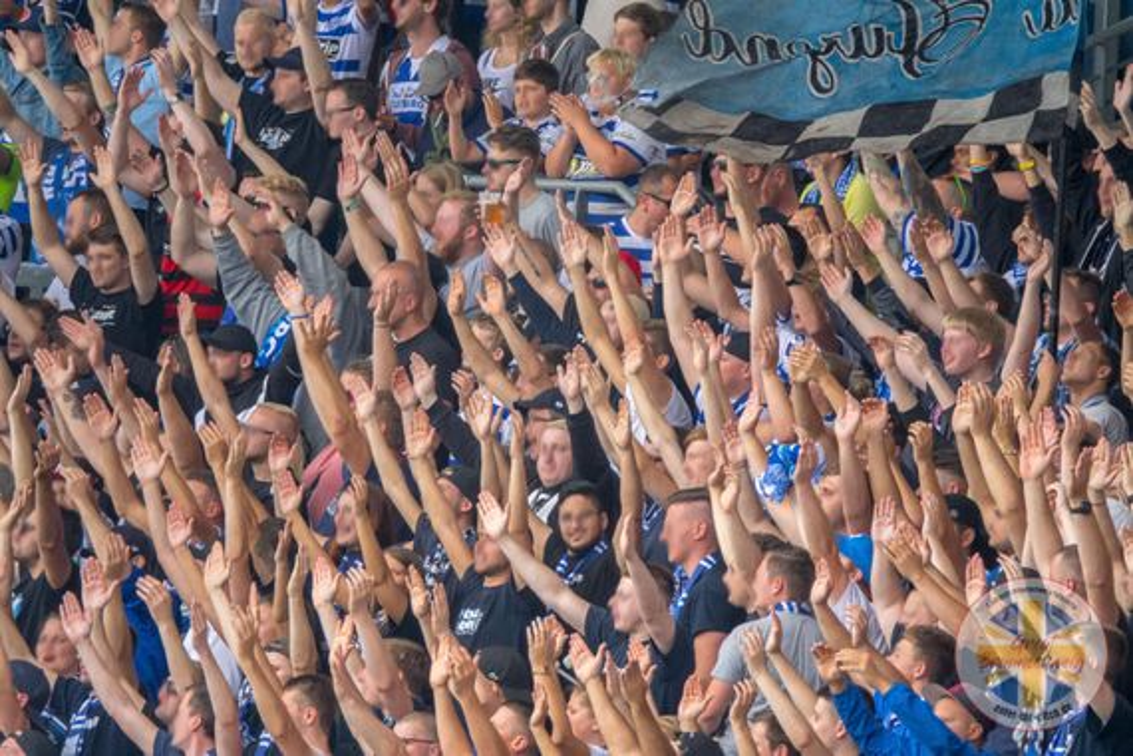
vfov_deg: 2.3
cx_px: 566
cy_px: 378
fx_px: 18599
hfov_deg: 3.5
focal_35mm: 591
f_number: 4
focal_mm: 216.73
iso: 800
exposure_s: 1/1000
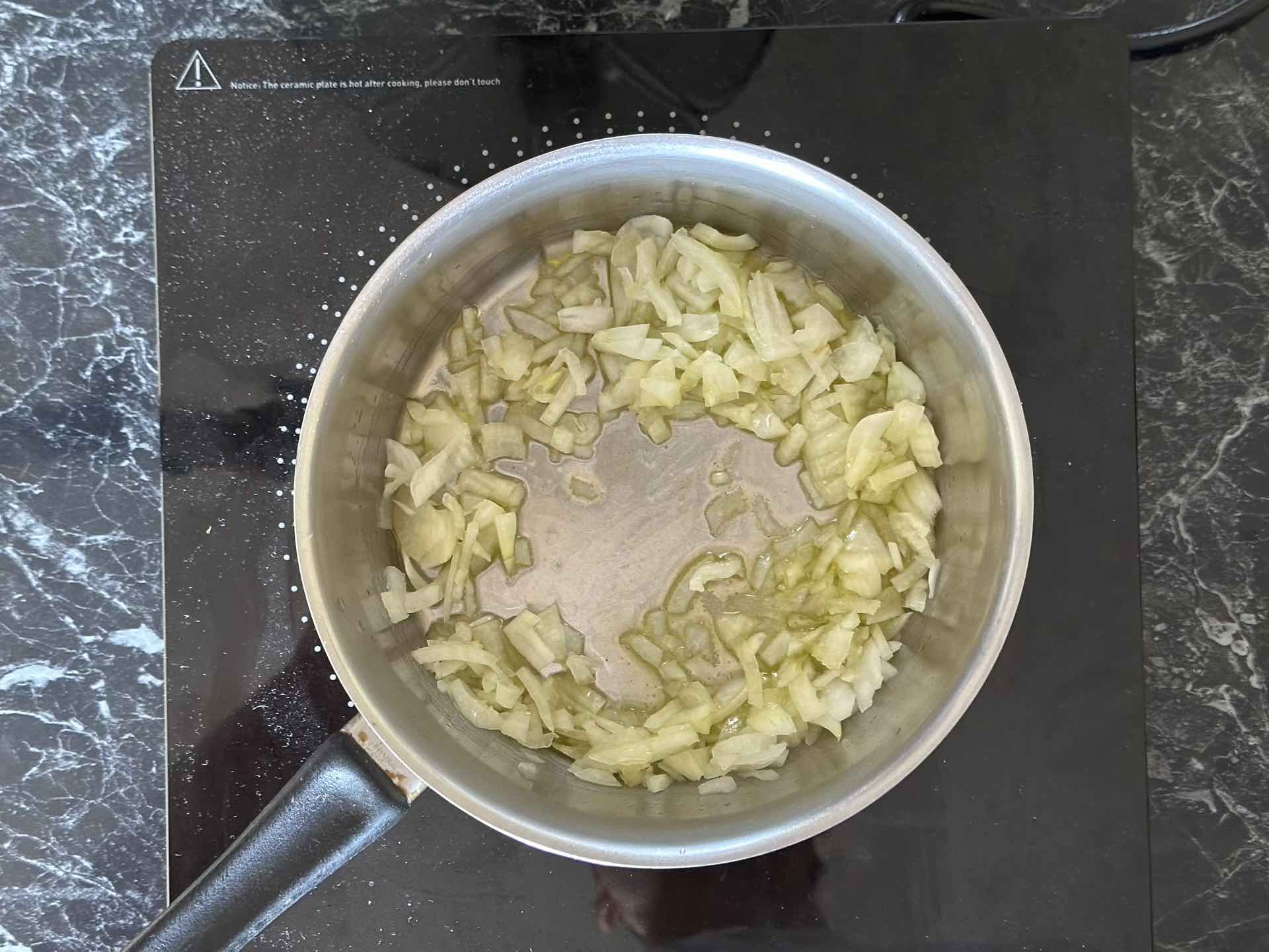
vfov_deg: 30.3
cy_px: 476
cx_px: 634
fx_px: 1760
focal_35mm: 48
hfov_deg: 39.7
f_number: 1.78
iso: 400
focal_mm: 6.86
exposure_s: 1/40
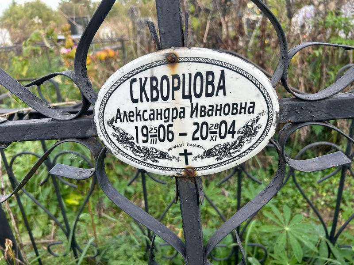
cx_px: 177
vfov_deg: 53.1
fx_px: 266
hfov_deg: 67.3
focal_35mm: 26
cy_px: 132
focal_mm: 5.7
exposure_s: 1/666
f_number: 1.5
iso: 50
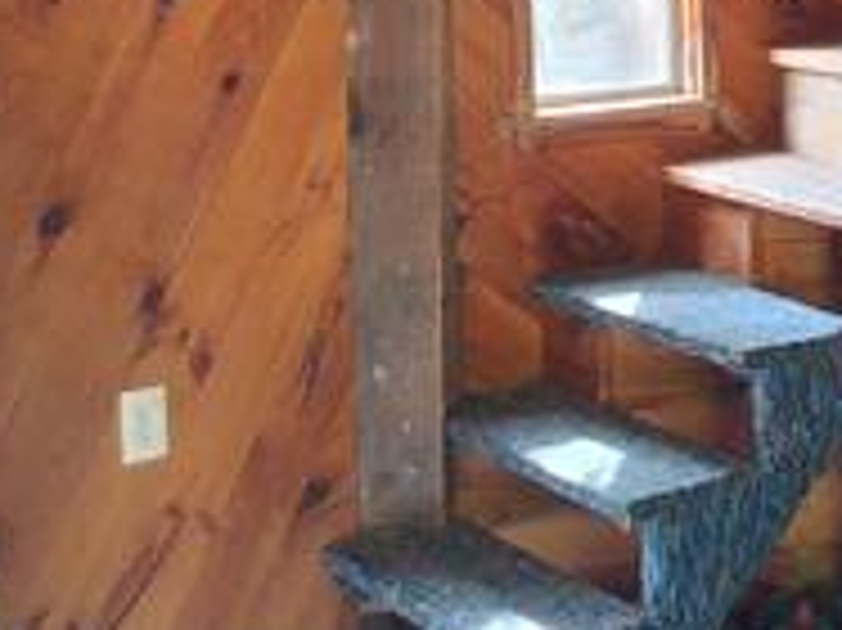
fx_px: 2334
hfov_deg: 19.0
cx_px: 1094
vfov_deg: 15.1
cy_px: -32
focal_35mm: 96
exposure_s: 1/40
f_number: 1.9
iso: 125
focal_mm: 2.91
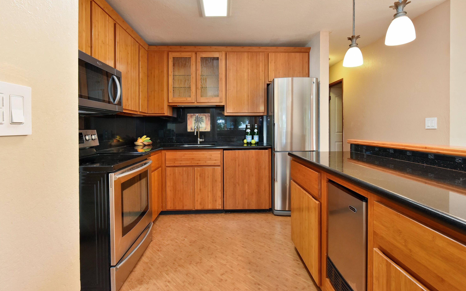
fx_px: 203
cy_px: 130
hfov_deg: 97.8
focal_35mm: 16
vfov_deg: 71.1
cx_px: 236
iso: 800
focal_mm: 15
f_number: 5
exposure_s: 1/100
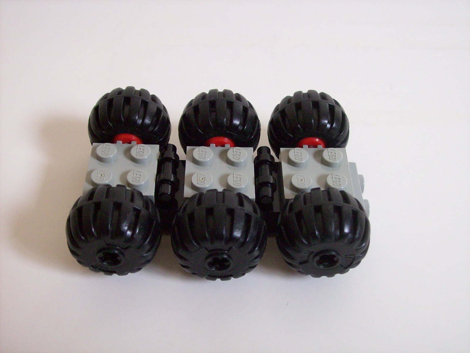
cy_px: 176
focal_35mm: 45
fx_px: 611
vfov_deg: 32.2
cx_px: 235
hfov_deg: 42.1
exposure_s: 1/25.8
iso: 160
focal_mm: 7.6
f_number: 3
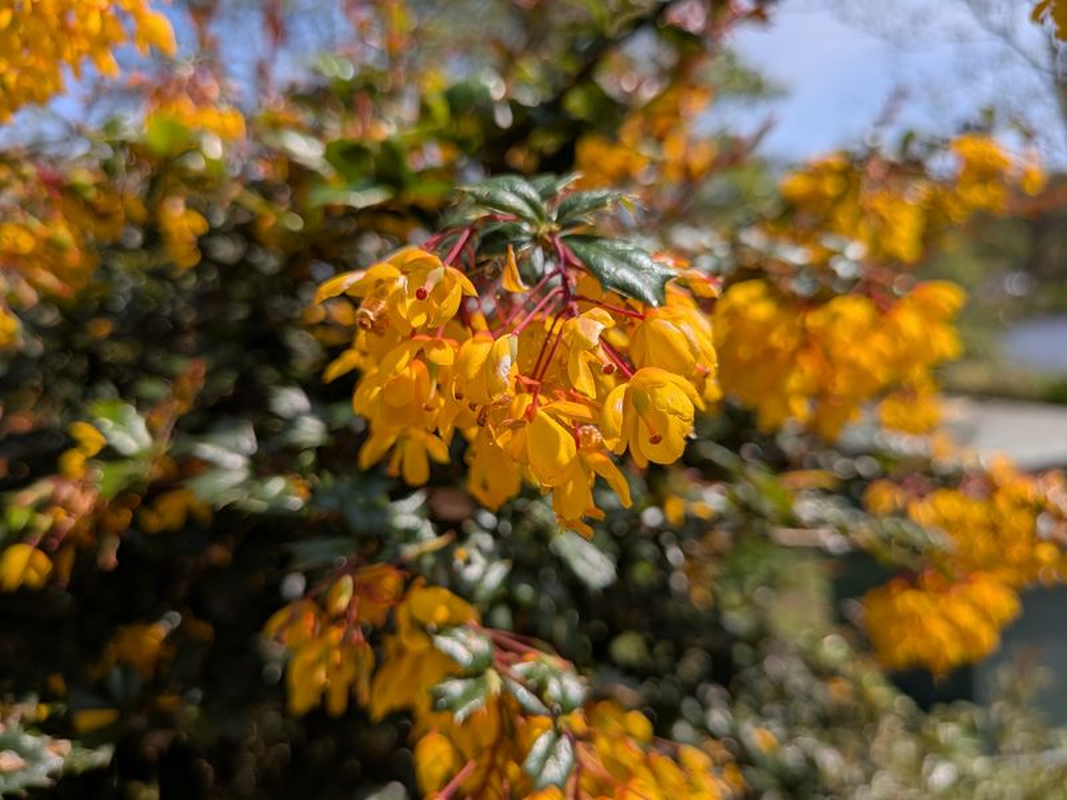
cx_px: 534
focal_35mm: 24
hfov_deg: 71.6
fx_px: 740
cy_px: 400
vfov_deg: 56.8
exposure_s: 1/1692
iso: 27
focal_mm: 4.53
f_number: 1.7
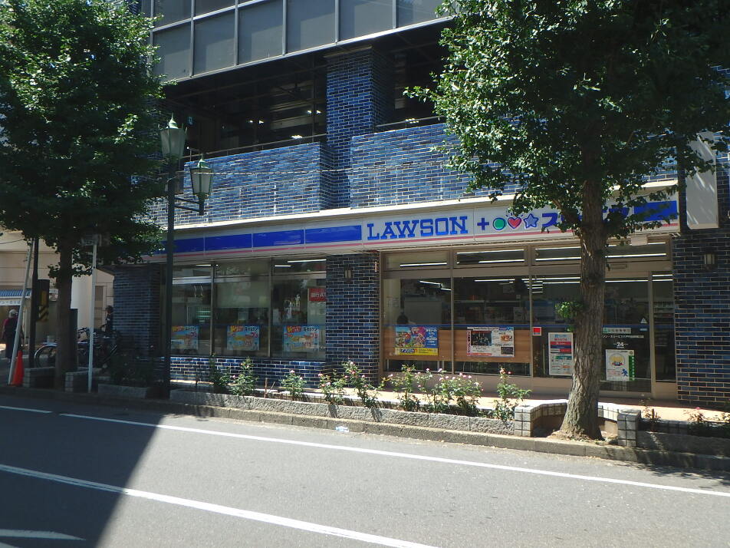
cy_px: 274
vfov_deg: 41.8
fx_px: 717
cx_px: 365
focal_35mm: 34
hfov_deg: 54.0
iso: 125
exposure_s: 1/250
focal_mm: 6
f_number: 4.9
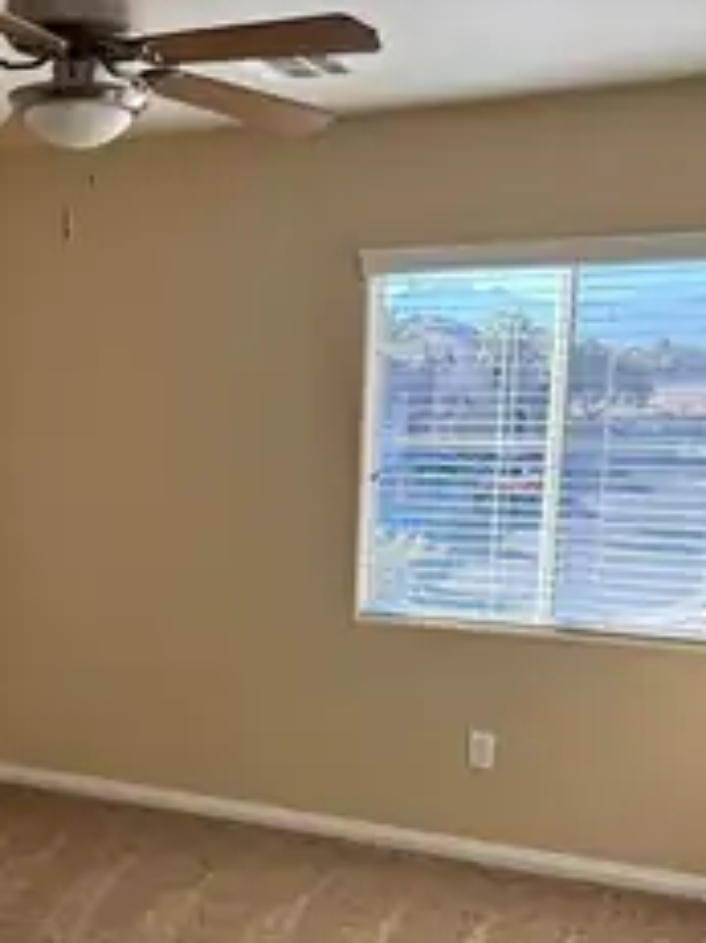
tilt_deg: -11.4
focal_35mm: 45
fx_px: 1225
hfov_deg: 31.6
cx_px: 188
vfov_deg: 41.3
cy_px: 665
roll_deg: -0.8
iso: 64
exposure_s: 1/164
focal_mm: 5.96
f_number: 1.6
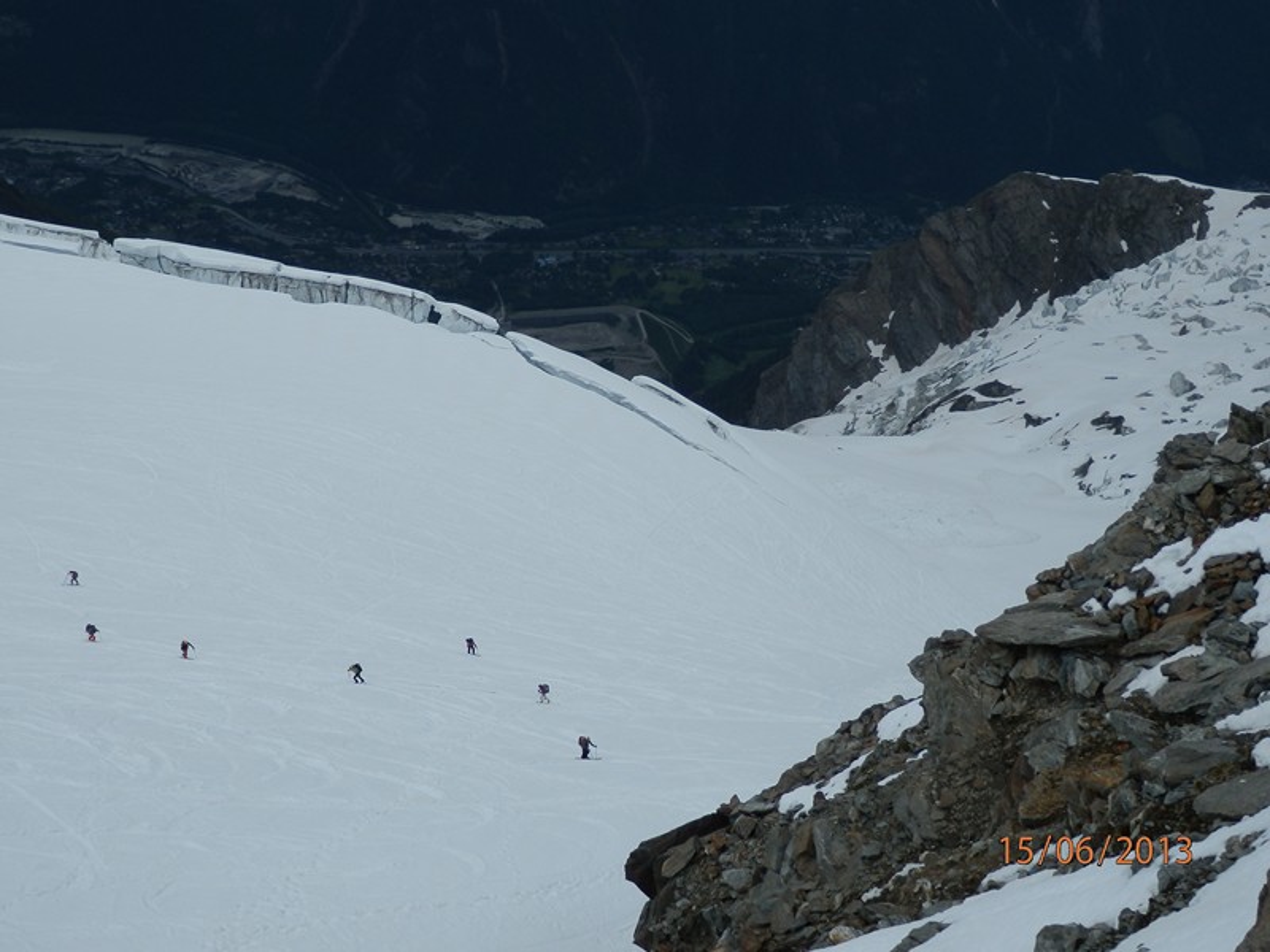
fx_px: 1798
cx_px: 635
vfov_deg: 29.7
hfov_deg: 38.9
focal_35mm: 49
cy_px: 476
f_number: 4
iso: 80
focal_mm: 8.9
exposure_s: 1/800
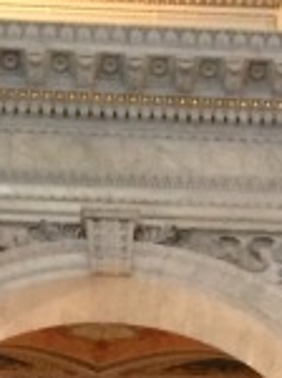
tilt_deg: +31.0
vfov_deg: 9.9
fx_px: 1797
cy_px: 1032
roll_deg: +3.1
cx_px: 138
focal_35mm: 165
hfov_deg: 9.0
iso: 250
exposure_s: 1/30
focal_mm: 4.15
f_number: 2.2
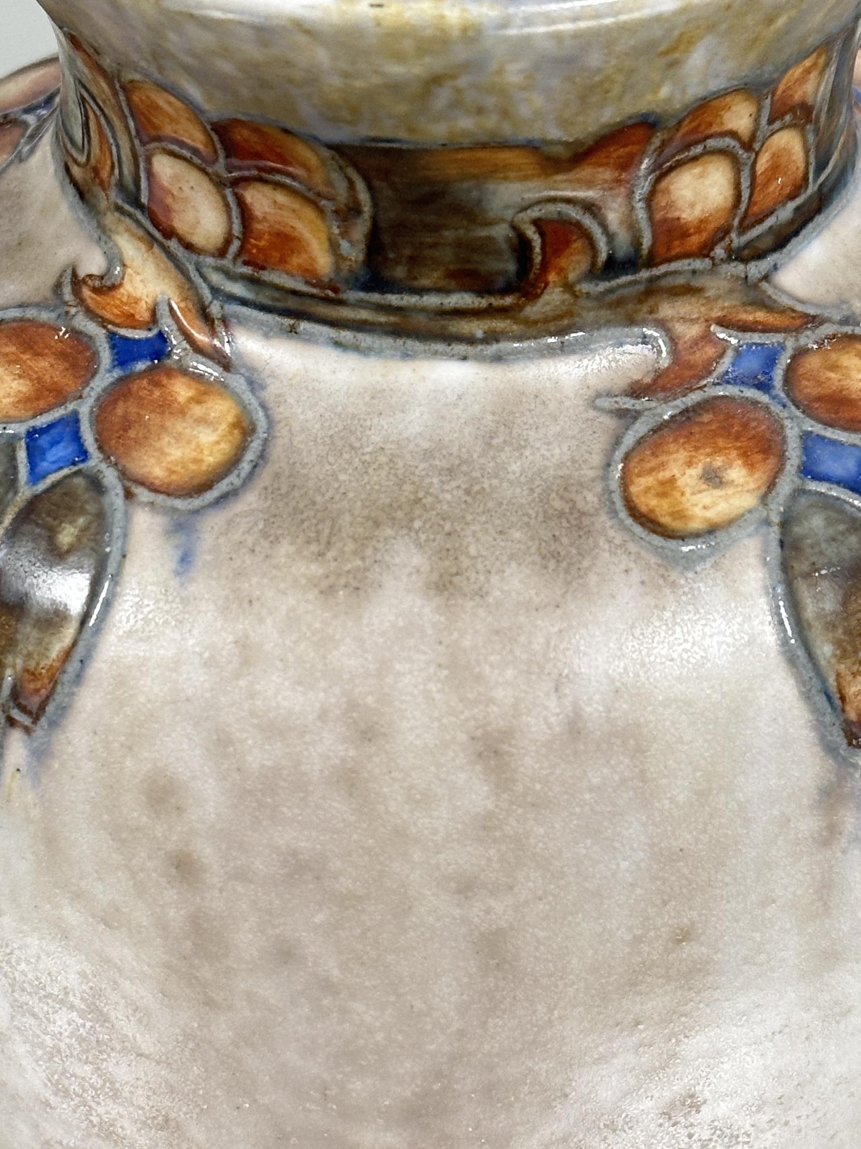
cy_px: 622
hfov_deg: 16.6
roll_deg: +0.9
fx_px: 2952
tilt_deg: -36.6
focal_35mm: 89
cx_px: 432
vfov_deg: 22.0
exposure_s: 1/50
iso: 160
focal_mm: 6.86
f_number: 1.78
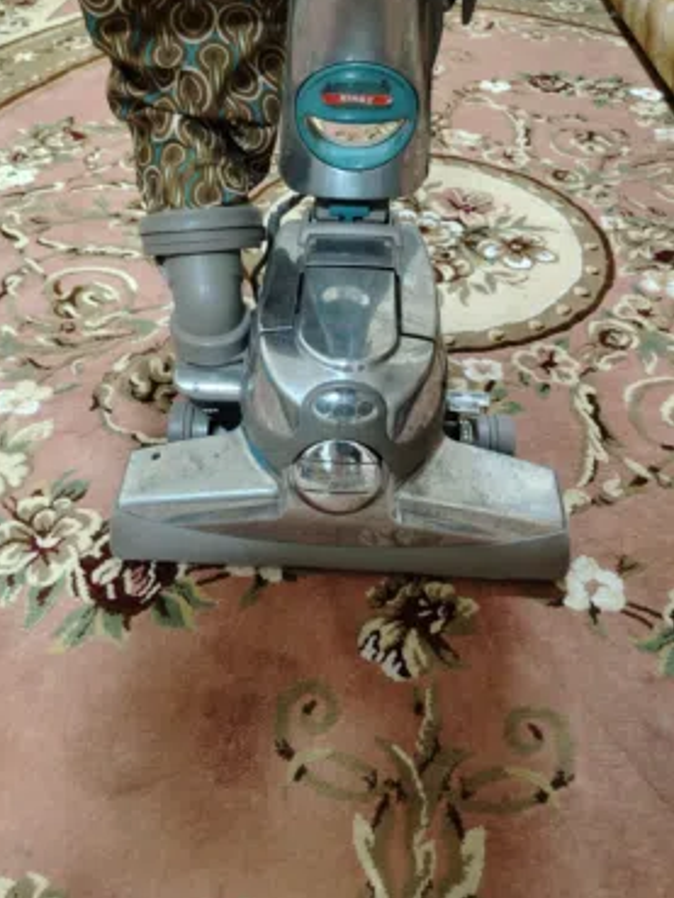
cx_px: 311
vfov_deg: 67.3
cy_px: 440
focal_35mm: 26
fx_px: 675
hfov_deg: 53.0
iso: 1513
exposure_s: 1/30
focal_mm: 5.25
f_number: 1.75
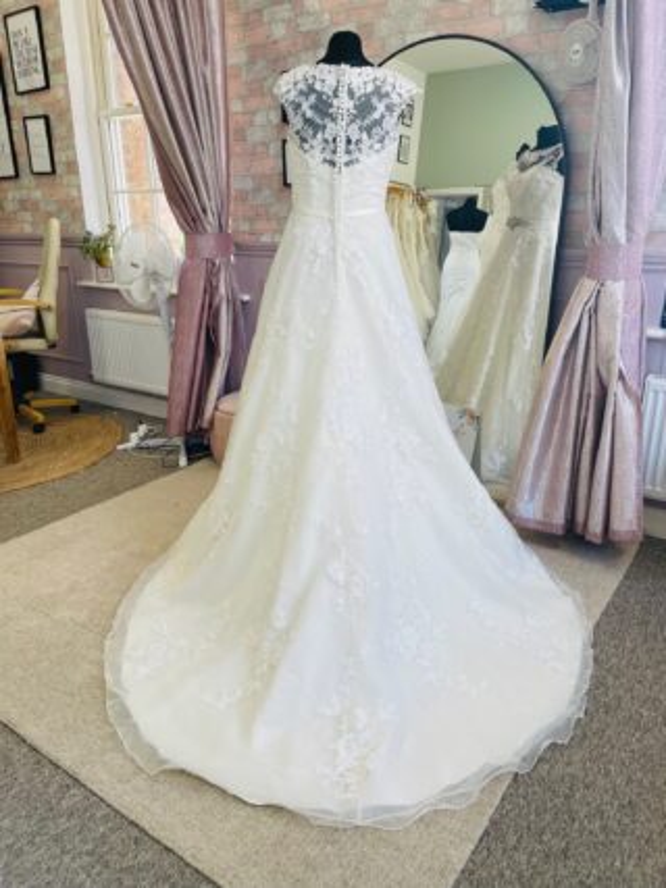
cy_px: 444
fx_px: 667
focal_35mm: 26
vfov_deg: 67.3
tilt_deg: -19.4
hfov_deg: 53.0
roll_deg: +0.0
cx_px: 333
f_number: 1.6
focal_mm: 5.1
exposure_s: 1/166
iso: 40
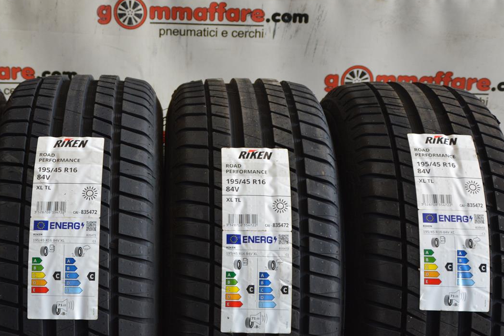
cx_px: 169
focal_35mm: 64
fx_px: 896
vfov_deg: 21.2
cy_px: 226
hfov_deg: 31.2
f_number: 4
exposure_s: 1/50
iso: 800
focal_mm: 28
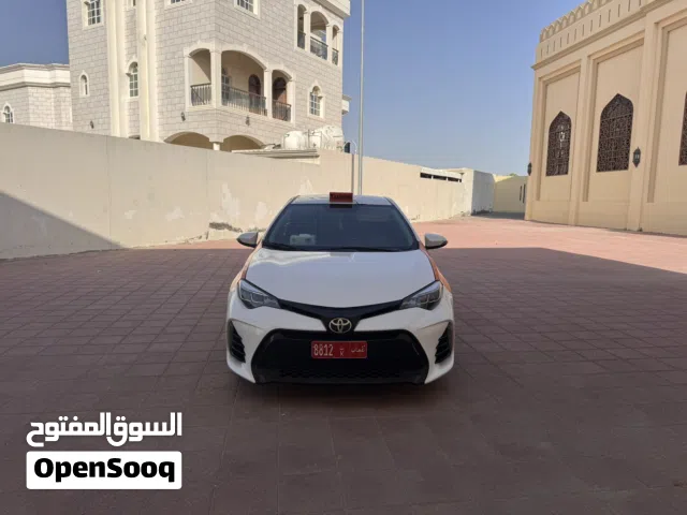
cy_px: 258
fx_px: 476
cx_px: 344
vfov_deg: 56.8
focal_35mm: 24
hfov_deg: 71.6
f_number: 1.78
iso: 80
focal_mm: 6.76
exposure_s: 1/7092
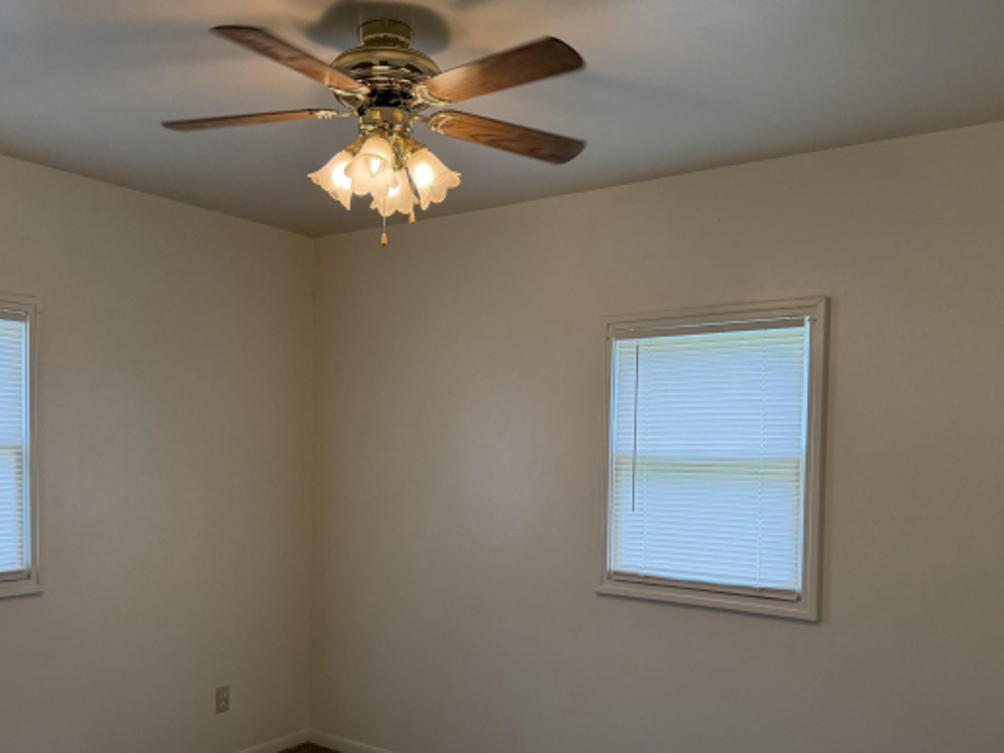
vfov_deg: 45.0
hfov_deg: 58.2
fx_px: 899
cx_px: 450
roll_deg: -1.0
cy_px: 479
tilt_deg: -2.1
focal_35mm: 31
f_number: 1.78
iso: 200
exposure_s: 1/166
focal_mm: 6.76
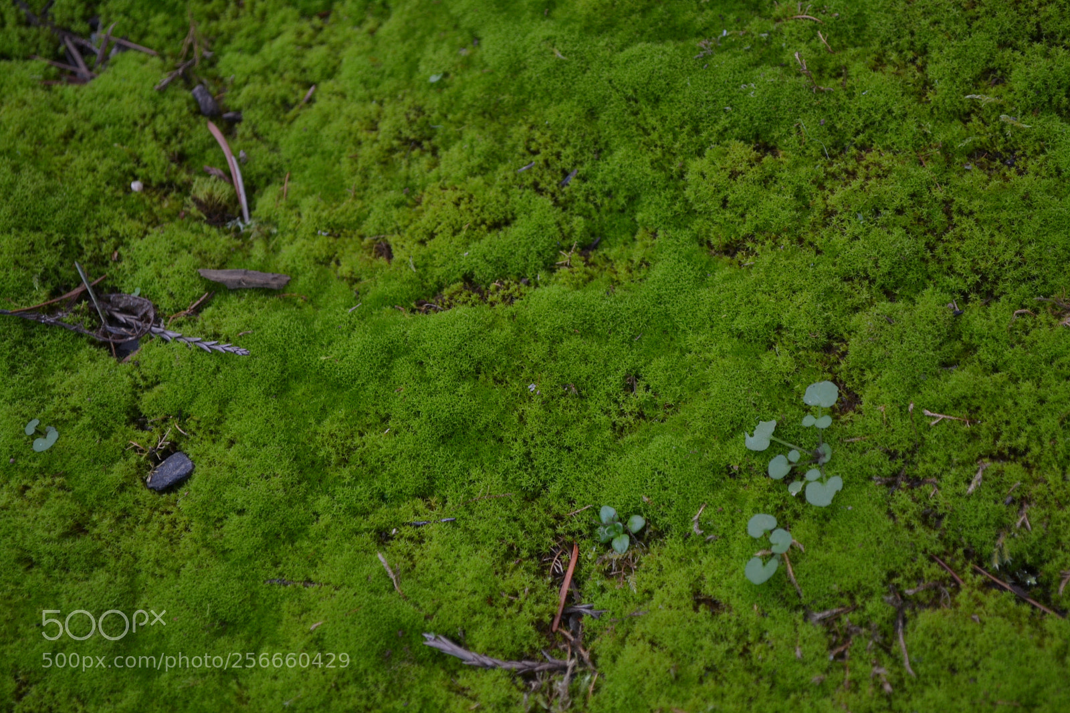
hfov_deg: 28.1
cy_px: 356
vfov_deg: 18.9
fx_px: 2139
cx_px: 535
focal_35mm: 72
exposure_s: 1/30
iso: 125
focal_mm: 48
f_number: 5.6
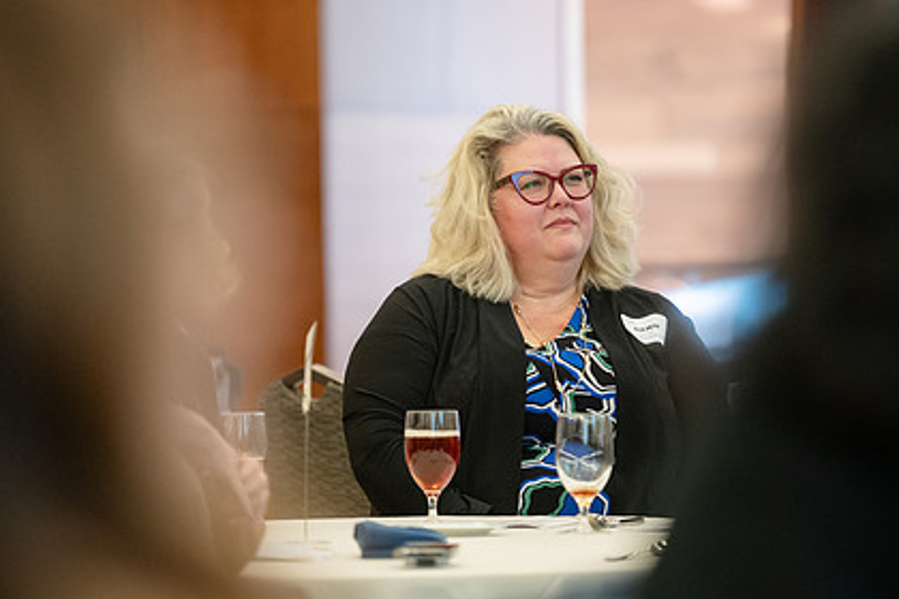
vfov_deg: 4.8
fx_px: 7191
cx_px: 460
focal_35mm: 288
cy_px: 262
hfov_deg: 7.2
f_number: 2.8
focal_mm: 200
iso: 3200
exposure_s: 1/320
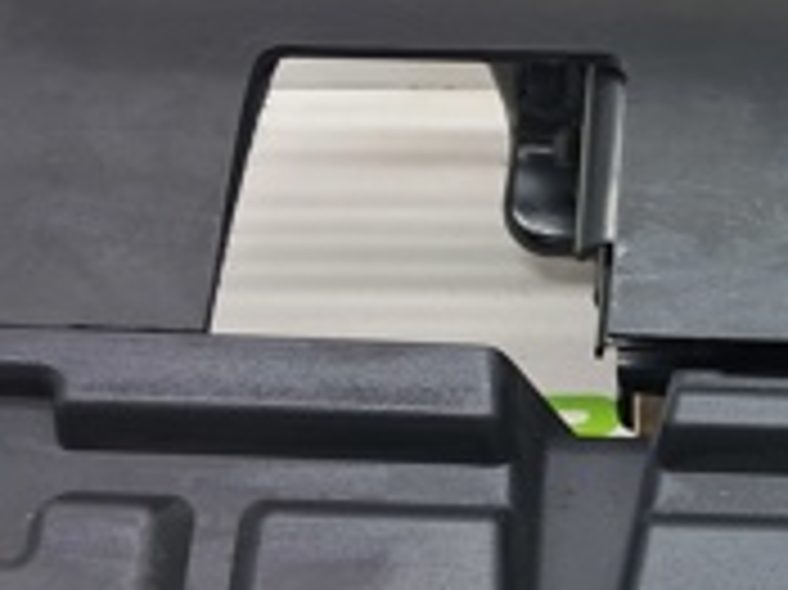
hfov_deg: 18.4
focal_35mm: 99
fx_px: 2252
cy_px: 417
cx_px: 1036
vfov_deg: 14.9
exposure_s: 1/50
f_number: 1.8
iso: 50
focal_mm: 4
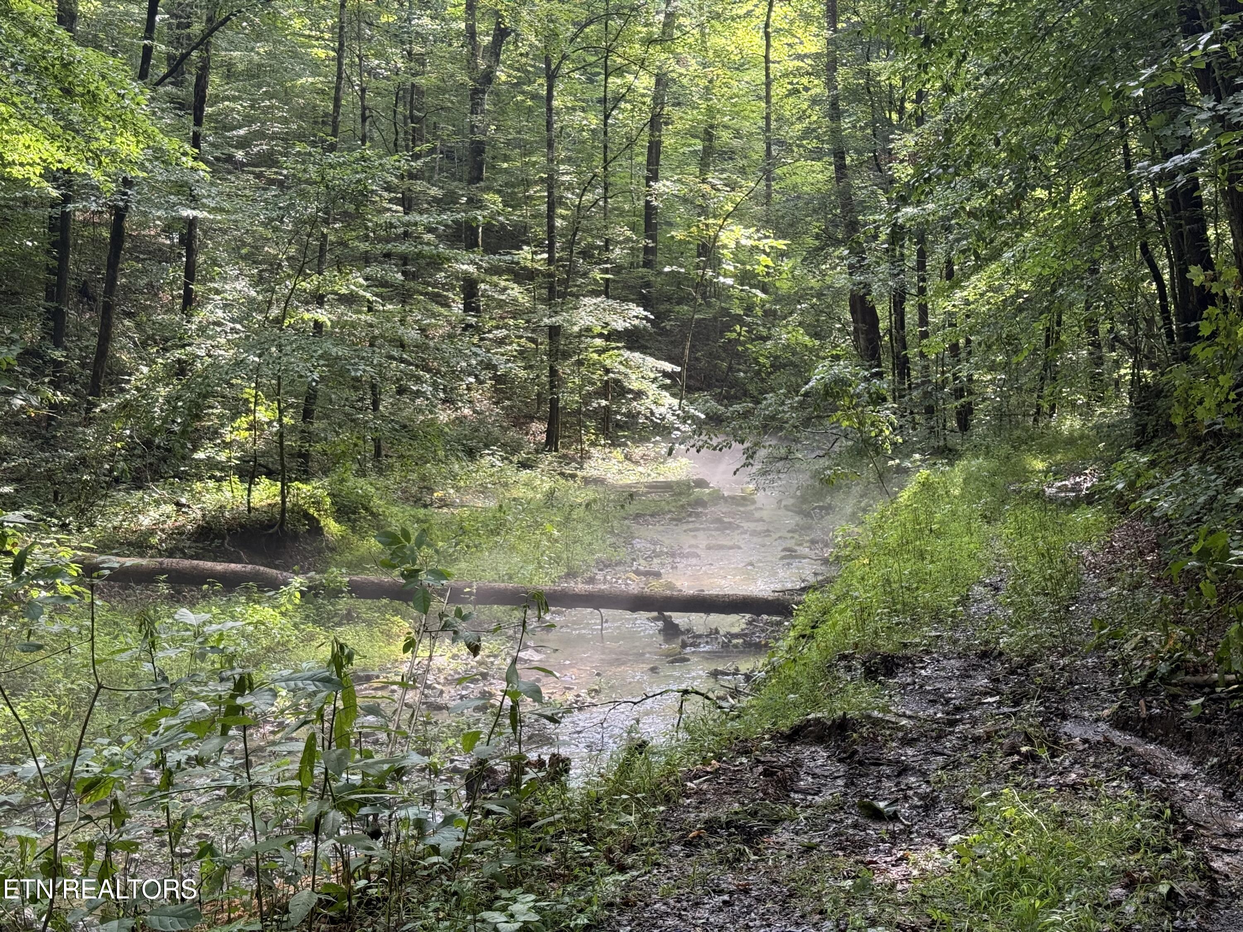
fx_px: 1724
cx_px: 622
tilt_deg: -3.6
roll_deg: +2.2
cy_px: 466
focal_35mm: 48
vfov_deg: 30.3
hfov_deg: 39.7
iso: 100
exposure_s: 1/99
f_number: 1.78
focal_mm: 6.76
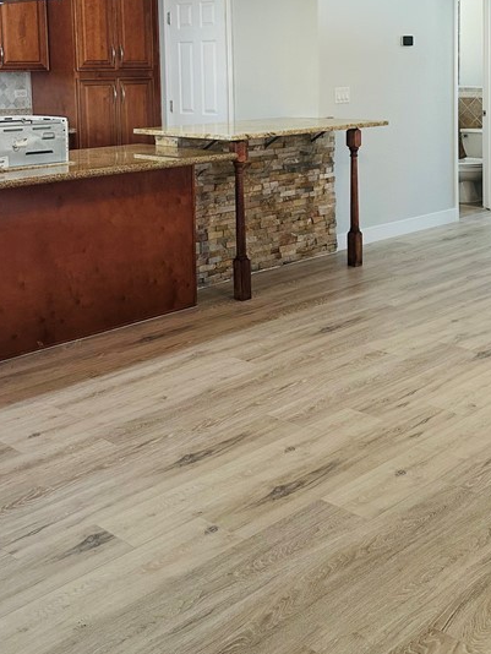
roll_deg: +0.5
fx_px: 869
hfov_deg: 31.5
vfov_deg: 39.5
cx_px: 290
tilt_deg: -4.4
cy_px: 124
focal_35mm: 46
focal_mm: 6.86
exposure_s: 1/120
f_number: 1.78
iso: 200
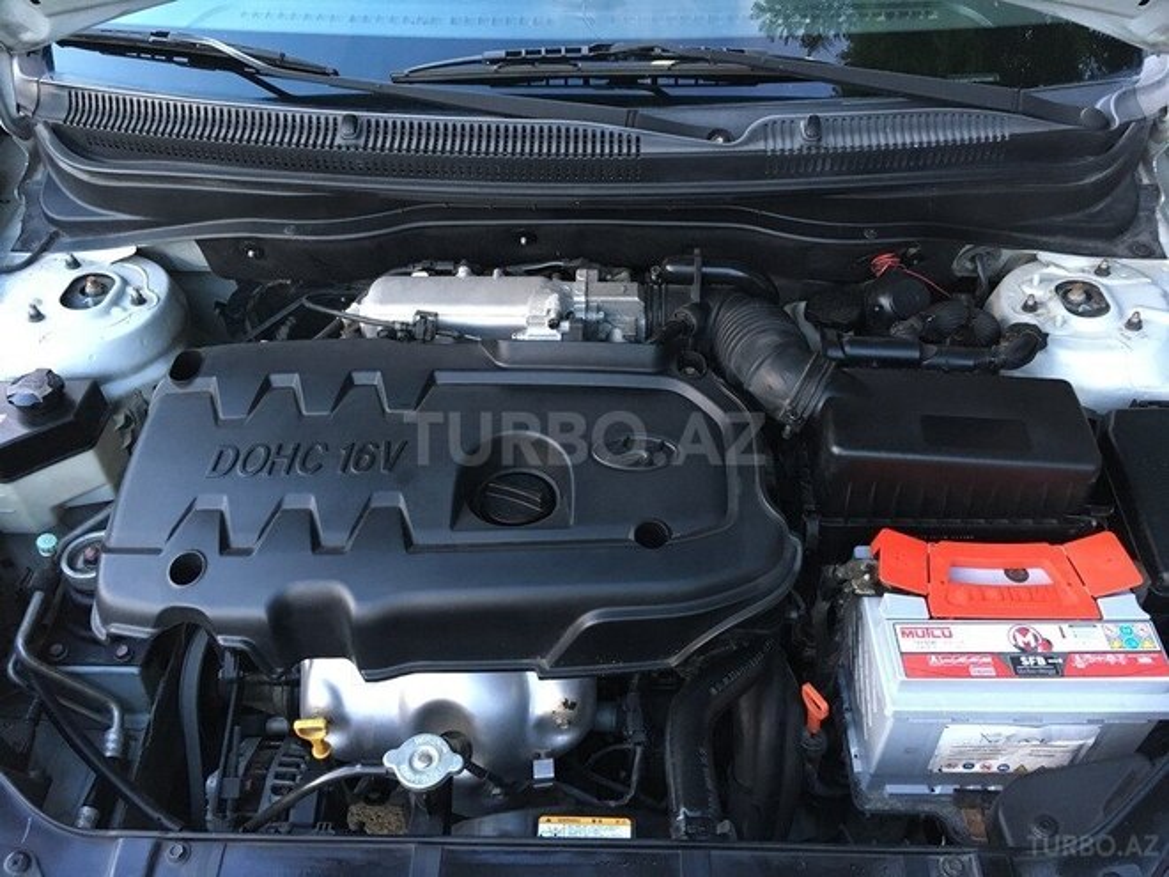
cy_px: 438
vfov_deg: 48.2
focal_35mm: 29
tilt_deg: -46.3
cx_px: 584
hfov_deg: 61.7
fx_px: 979
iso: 200
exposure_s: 1/20
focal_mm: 4.15
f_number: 2.2
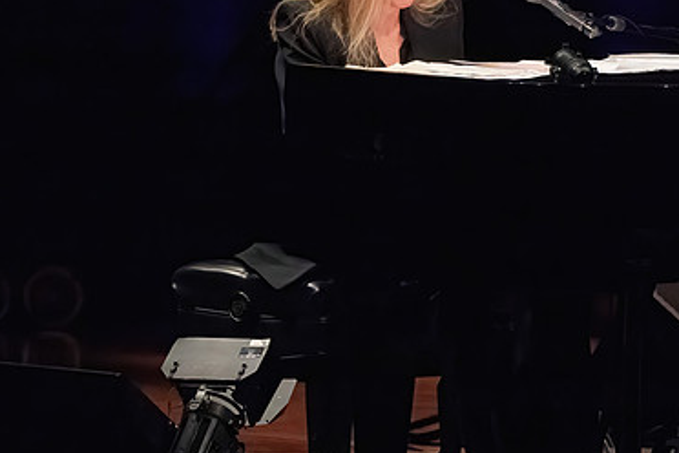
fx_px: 11938
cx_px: 395
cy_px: 159
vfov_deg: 2.2
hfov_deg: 3.3
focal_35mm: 633
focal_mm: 358
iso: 25600
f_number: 8
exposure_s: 1/320
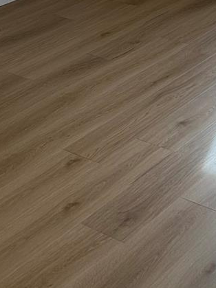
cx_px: 250
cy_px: -222
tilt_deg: -2.0
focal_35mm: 88
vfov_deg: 18.0
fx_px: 733
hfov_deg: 16.2
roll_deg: +0.5
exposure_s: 1/431
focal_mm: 6.86
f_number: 1.78
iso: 80
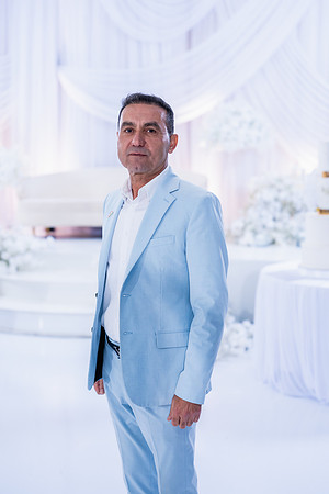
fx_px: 685
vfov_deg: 39.6
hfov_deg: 27.0
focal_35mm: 50
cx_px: 164
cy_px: 247
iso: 640
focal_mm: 50
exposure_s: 1/160
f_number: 2.5
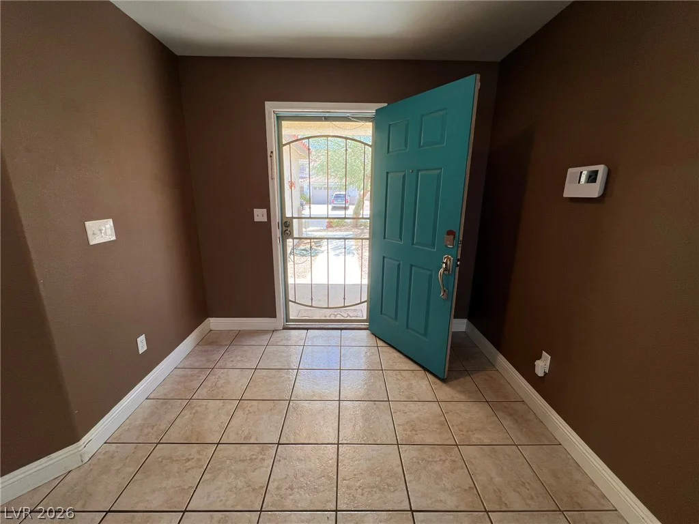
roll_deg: -1.0
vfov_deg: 89.9
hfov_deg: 106.2
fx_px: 263
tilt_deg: -14.9
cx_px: 350
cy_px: 262
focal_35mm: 13
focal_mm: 1.57
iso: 50
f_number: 1.8
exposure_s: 1/120
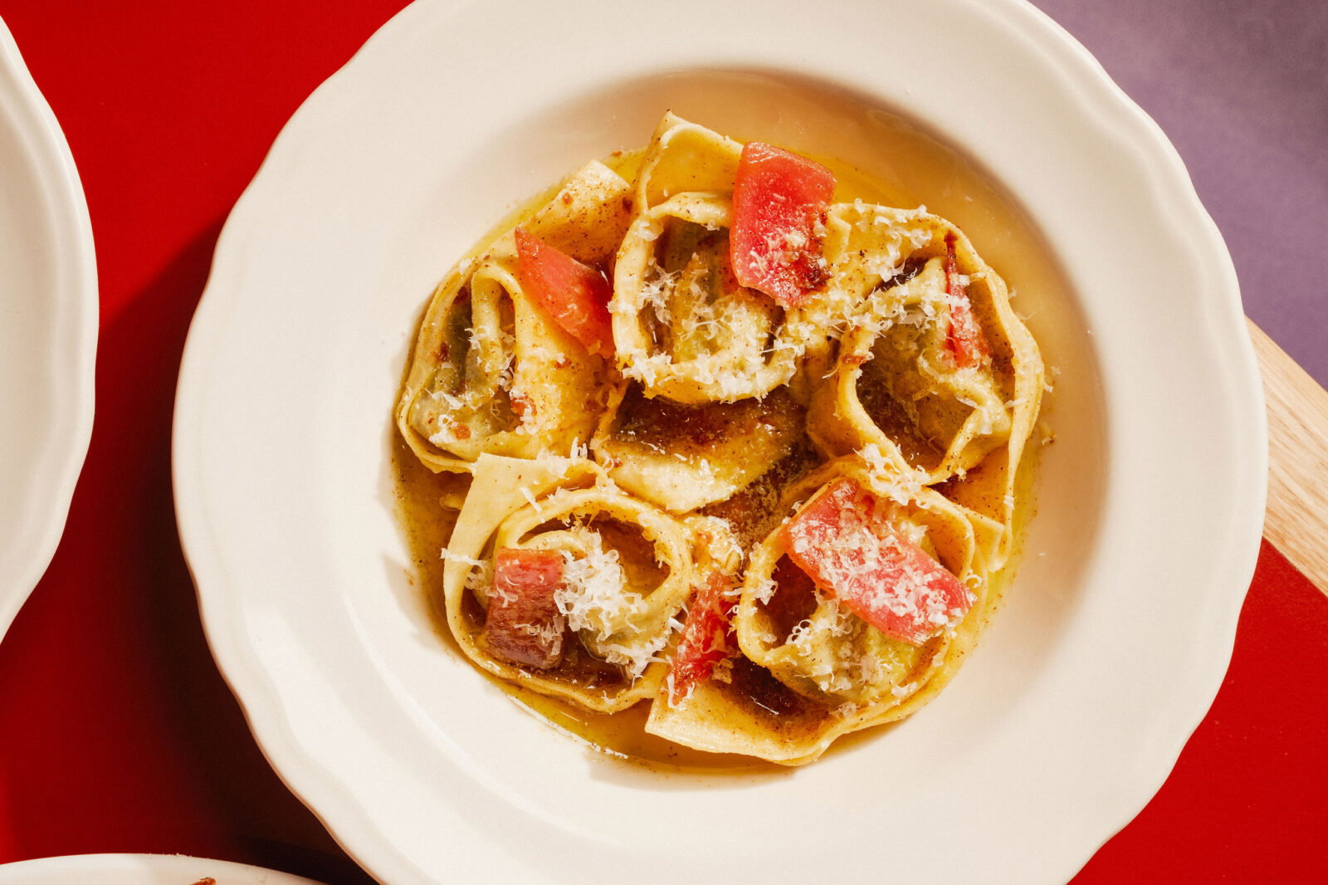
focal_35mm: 50
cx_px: 664
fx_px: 1844
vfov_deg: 27.0
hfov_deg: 39.6
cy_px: 442
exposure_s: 1/250
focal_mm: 33
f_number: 8
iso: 200
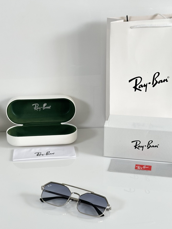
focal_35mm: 65
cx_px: 68
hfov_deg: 22.6
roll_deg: +1.6
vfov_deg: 29.7
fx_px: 431
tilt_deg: -29.8
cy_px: 148
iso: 50
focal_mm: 6.86
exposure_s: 1/121
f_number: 1.78
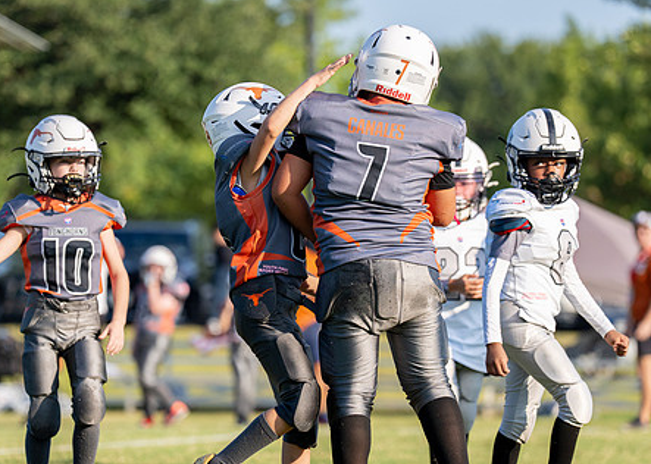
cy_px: 263
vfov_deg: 6.1
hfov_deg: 8.6
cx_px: 285
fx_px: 4343
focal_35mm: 235
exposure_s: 1/5000
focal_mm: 154
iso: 320
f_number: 2.8
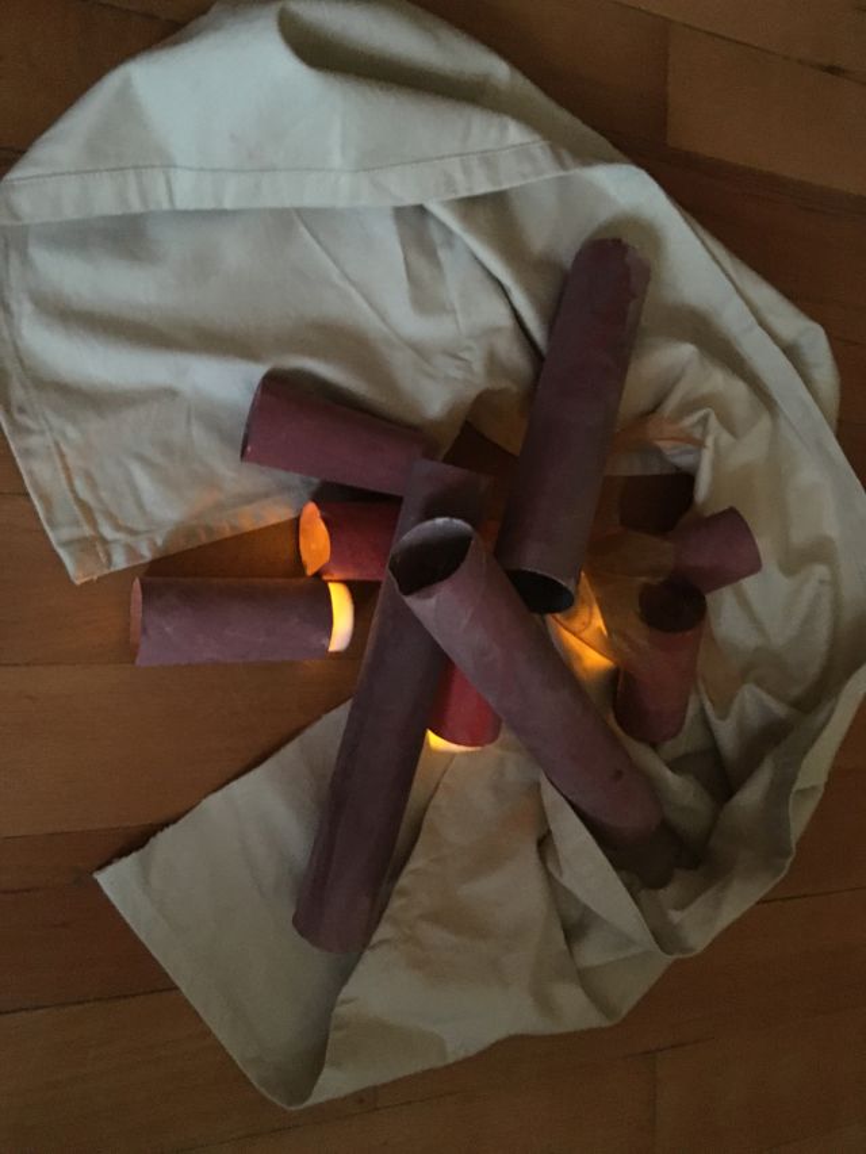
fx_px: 967
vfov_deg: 61.7
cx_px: 433
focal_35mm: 29
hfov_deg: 48.2
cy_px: 577
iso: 640
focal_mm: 4.15
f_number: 2.2
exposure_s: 1/17
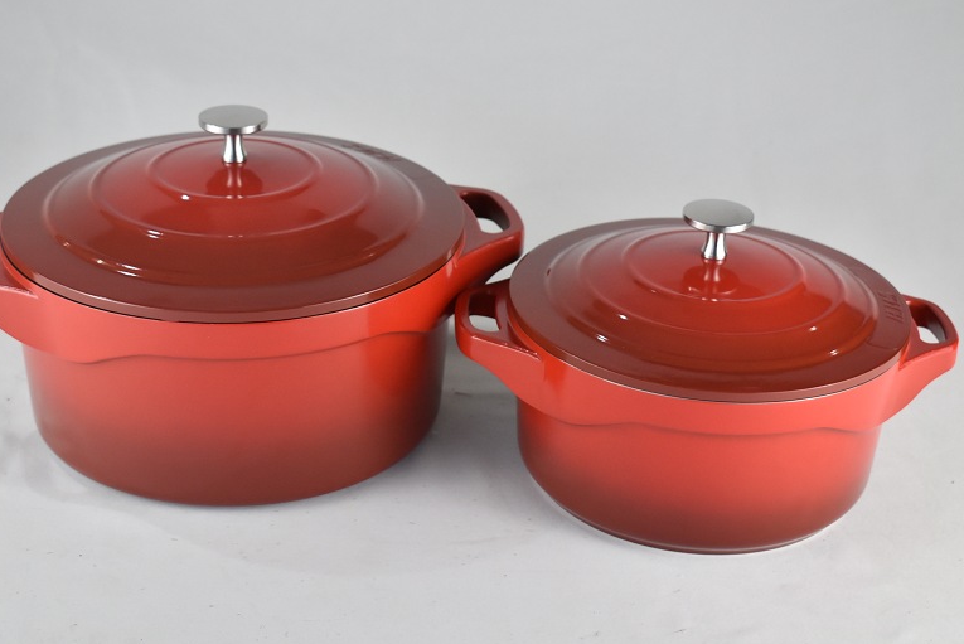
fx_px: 1839
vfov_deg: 19.9
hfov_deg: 29.4
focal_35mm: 69
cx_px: 475
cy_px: 294
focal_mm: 35
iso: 800
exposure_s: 1/160
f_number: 5
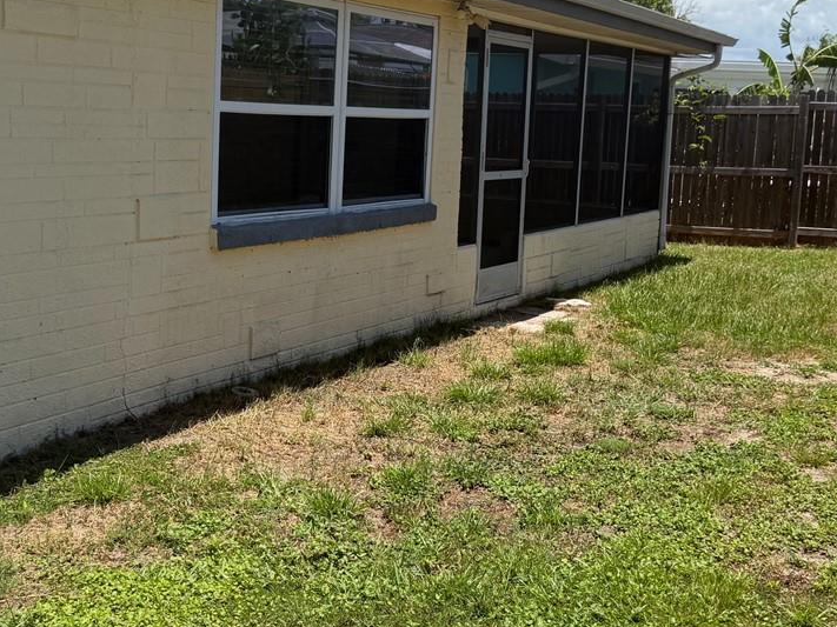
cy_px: 284
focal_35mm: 54
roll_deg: -2.9
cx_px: 338
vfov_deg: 27.0
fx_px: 1305
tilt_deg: -7.1
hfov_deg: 35.4
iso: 80
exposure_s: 1/4405
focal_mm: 6.76
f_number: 1.78
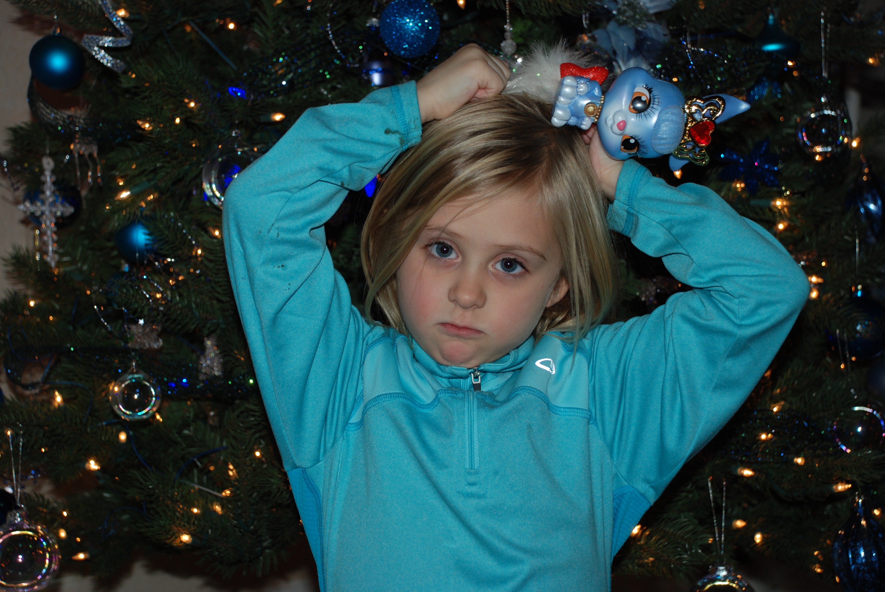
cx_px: 442
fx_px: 1772
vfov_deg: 19.0
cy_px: 296
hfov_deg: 28.0
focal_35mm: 72
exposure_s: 1/60
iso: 200
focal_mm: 48
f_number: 4.8
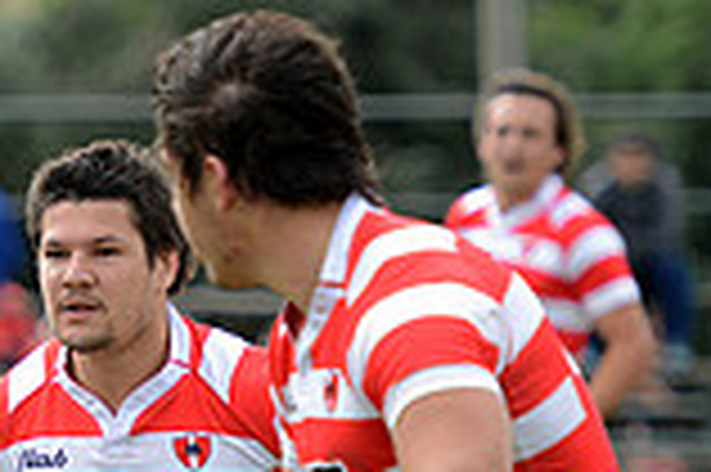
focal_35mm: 882
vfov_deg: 1.6
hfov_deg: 2.3
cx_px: -441
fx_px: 17401
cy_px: 614
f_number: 4
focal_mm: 240
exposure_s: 1/1000
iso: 500
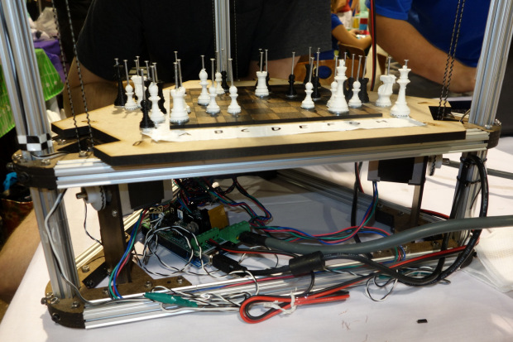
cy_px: 171
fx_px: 399
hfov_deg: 65.5
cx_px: 256
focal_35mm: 28
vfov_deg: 46.4
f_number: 5
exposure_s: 1/10
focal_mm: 10.4
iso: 400
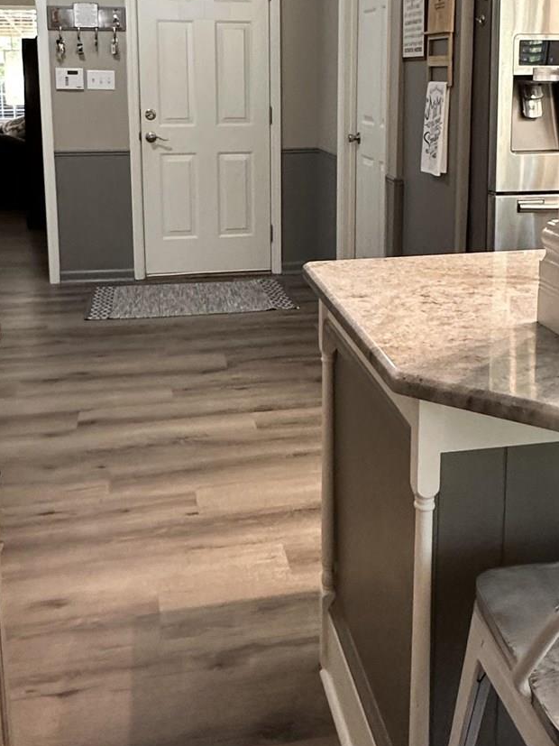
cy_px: 210
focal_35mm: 39
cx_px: 315
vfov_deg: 46.6
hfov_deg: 36.8
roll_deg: -0.1
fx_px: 840
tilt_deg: -10.1
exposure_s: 1/60
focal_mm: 2.22
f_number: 2.2
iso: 320
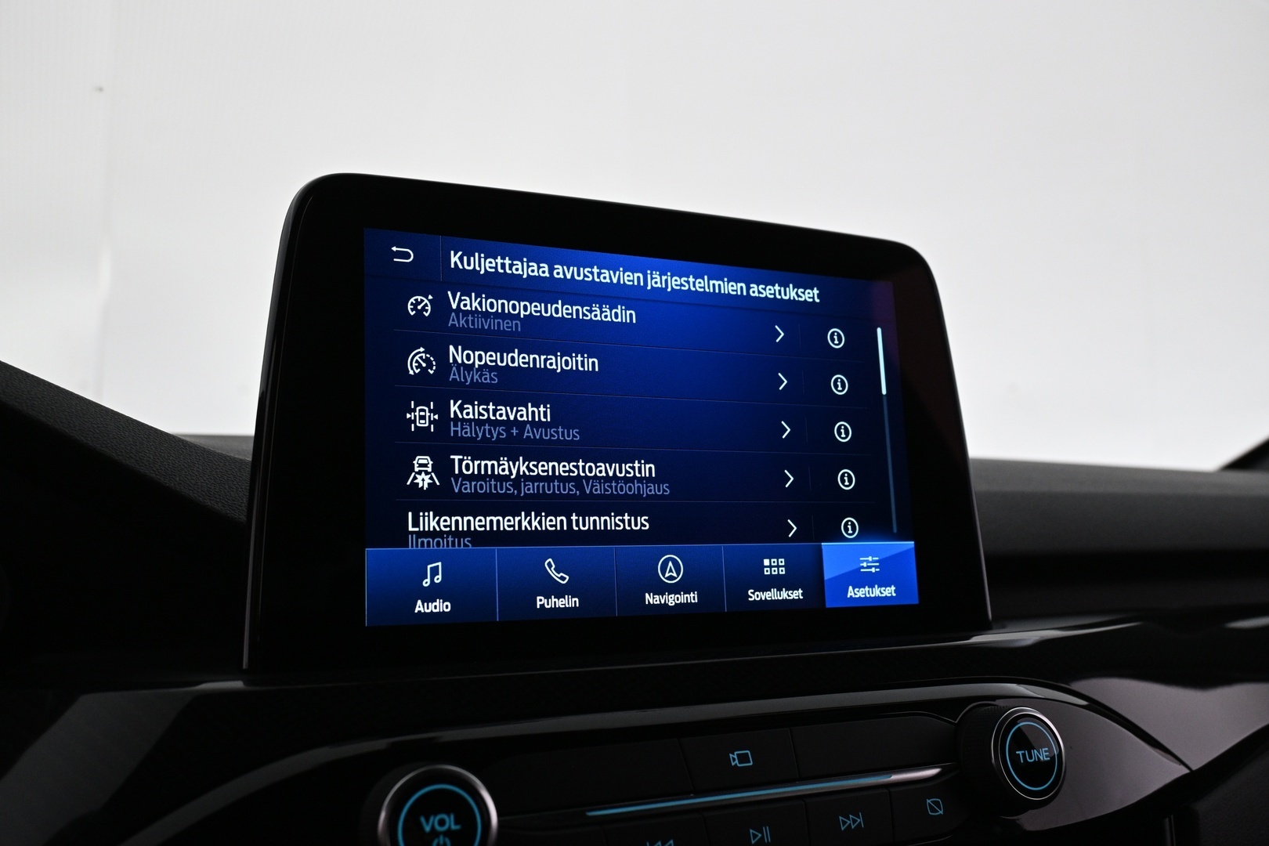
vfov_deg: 40.0
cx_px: 634
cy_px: 423
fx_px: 1163
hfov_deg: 57.2
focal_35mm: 33
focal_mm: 22
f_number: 5.6
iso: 1100
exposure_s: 1/30
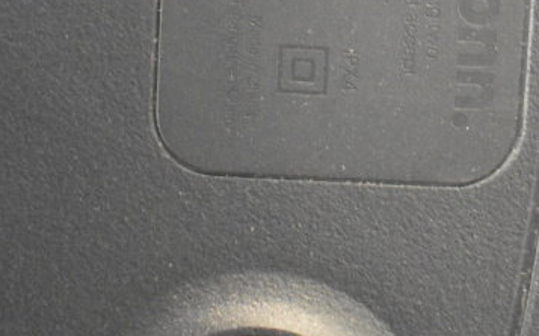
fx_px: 1782
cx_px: 432
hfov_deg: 17.1
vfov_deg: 10.1
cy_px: -319
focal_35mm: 121
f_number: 4.2
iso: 10000
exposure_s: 1/50
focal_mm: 31
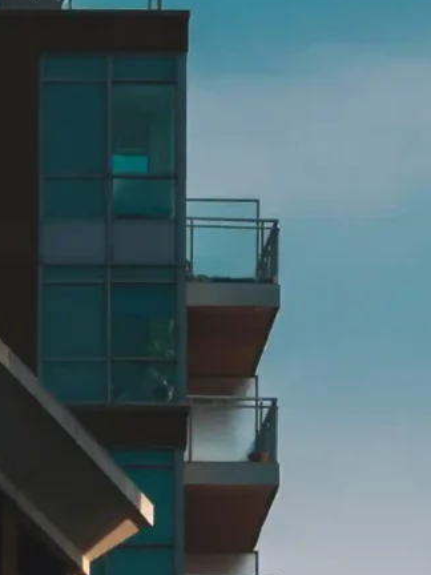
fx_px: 12050
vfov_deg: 2.7
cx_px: 824
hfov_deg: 2.0
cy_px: 631
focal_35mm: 726
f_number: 9
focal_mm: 85
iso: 100
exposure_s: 1/320
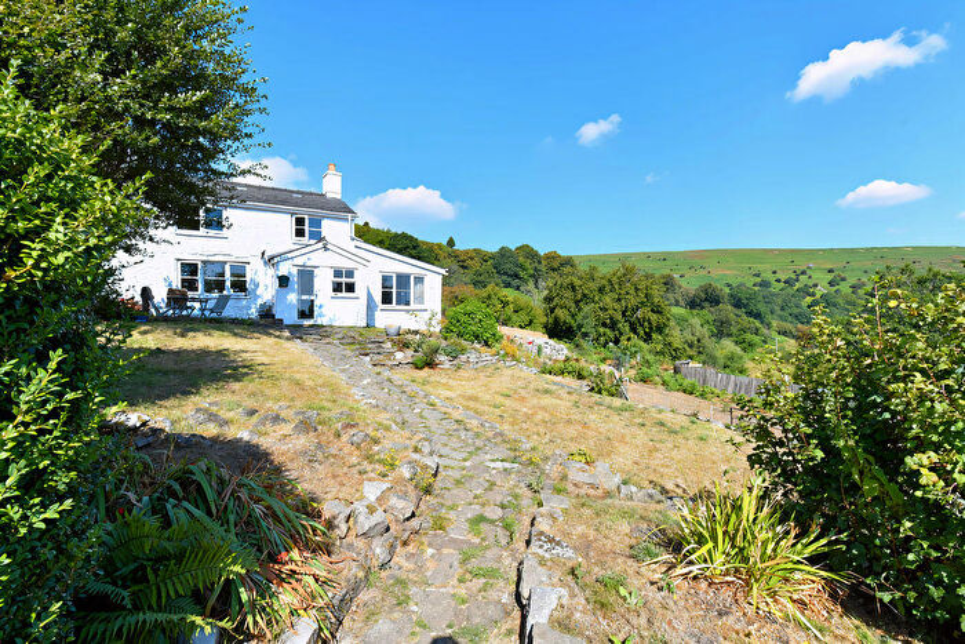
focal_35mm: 16
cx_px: 482
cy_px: 322
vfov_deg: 73.8
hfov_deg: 96.7
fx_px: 429
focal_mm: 16
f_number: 13
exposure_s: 1/640
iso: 250
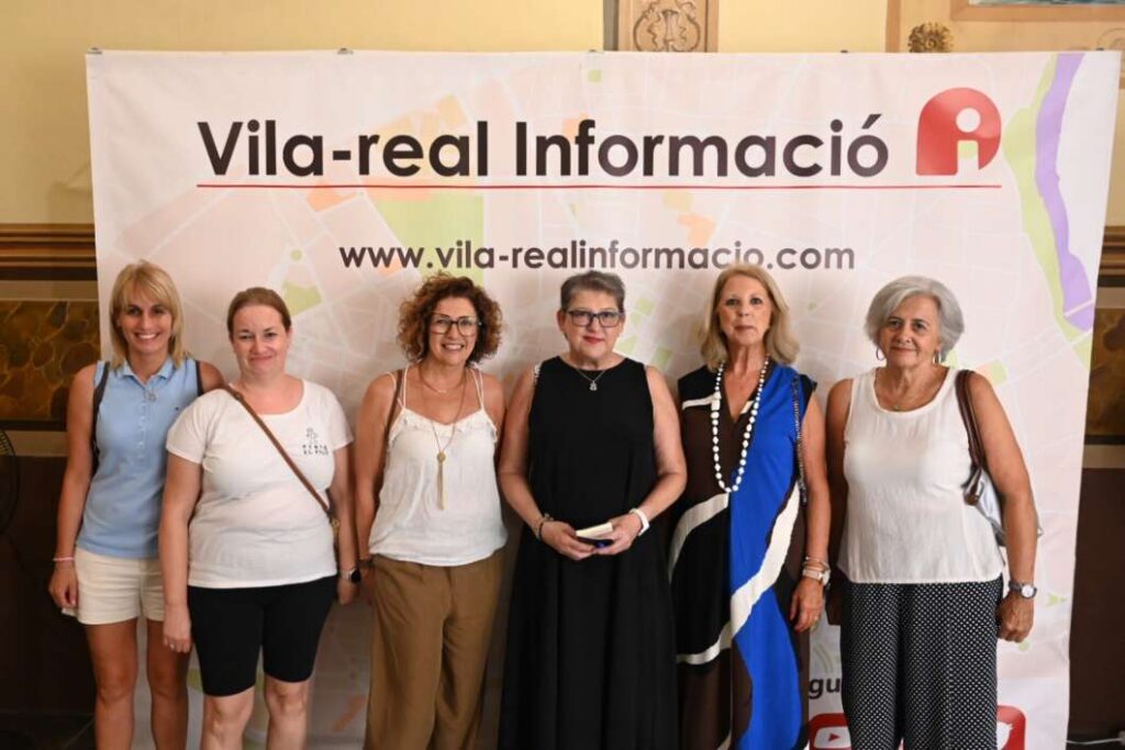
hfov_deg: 62.8
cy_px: 375
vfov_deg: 44.3
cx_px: 562
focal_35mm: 30
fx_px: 922
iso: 6400
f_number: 4
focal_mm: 29.5
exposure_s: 1/323
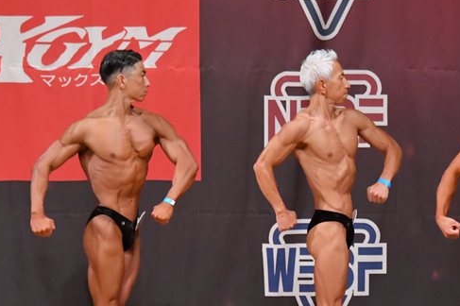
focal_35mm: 382
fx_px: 4878
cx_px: 324
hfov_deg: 5.4
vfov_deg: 3.6
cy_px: 225
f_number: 5.6
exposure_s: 1/400
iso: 10000
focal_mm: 160
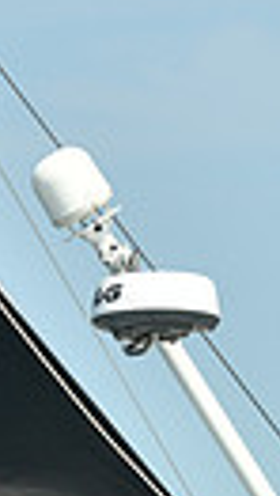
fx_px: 8512
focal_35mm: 647
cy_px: 680
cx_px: 125
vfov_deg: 3.3
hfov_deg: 1.9
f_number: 8
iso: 320
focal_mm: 140
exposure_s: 1/1600
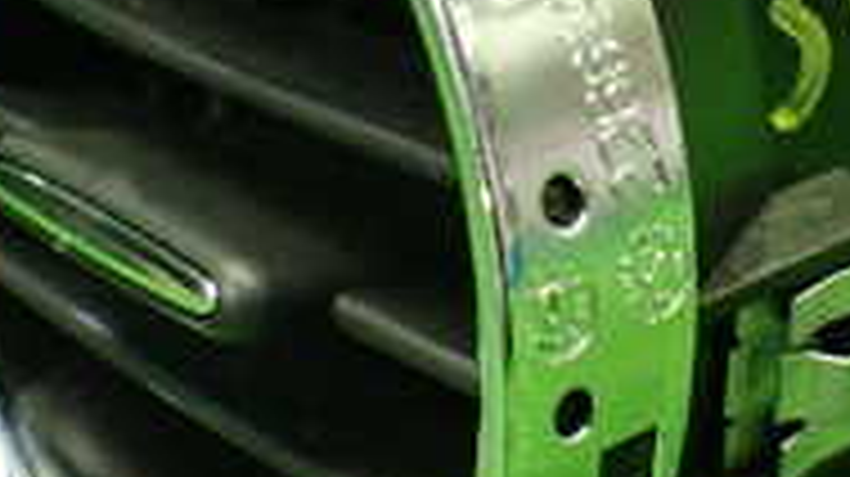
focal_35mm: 104
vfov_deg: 11.6
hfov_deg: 20.5
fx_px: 2342
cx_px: 562
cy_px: 148
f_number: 2.3
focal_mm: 5.4
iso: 800
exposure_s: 1/100
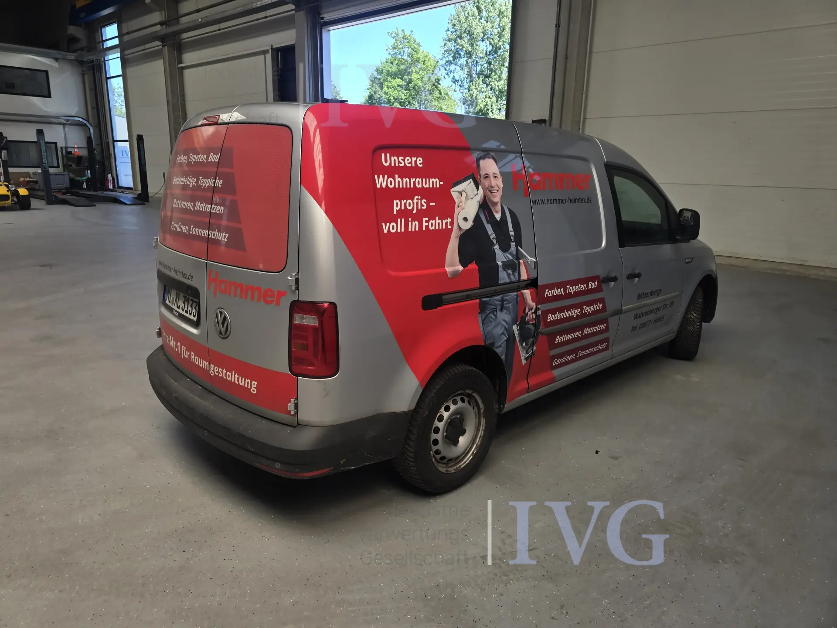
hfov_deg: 73.9
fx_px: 556
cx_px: 418
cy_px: 314
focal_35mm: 23
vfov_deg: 58.9
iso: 25
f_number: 1.7
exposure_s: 1/180
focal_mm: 6.3
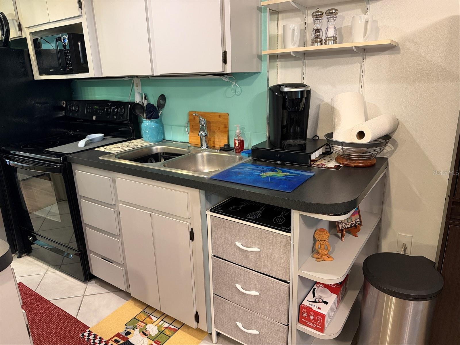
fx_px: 319
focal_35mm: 24
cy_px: 172
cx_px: 230
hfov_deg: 71.6
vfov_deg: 56.8
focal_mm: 6.76
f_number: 1.78
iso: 320
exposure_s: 1/60
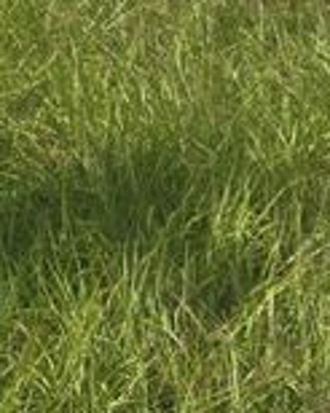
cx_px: -305
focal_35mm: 103
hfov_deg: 13.2
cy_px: -284
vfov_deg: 16.3
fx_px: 1259
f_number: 1.7
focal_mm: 6.3
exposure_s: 1/711
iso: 12
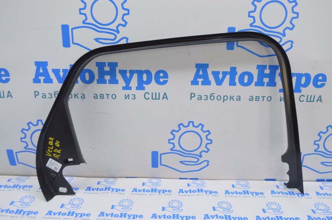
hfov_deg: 55.1
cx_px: 166
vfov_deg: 38.3
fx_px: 318
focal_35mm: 34
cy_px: 110
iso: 400
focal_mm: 23
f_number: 5.6
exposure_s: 1/20
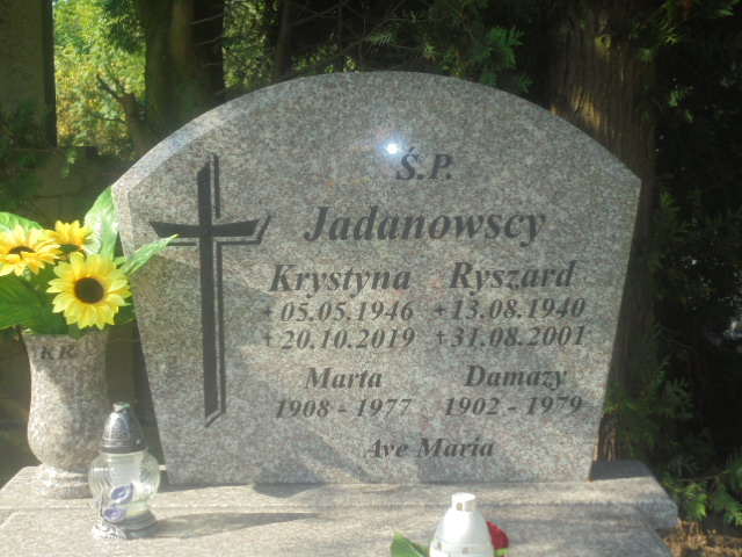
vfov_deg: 26.1
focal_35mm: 56
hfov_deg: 34.3
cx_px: 371
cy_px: 278
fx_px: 1200
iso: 100
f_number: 5.2
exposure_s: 1/125
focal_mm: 10.1
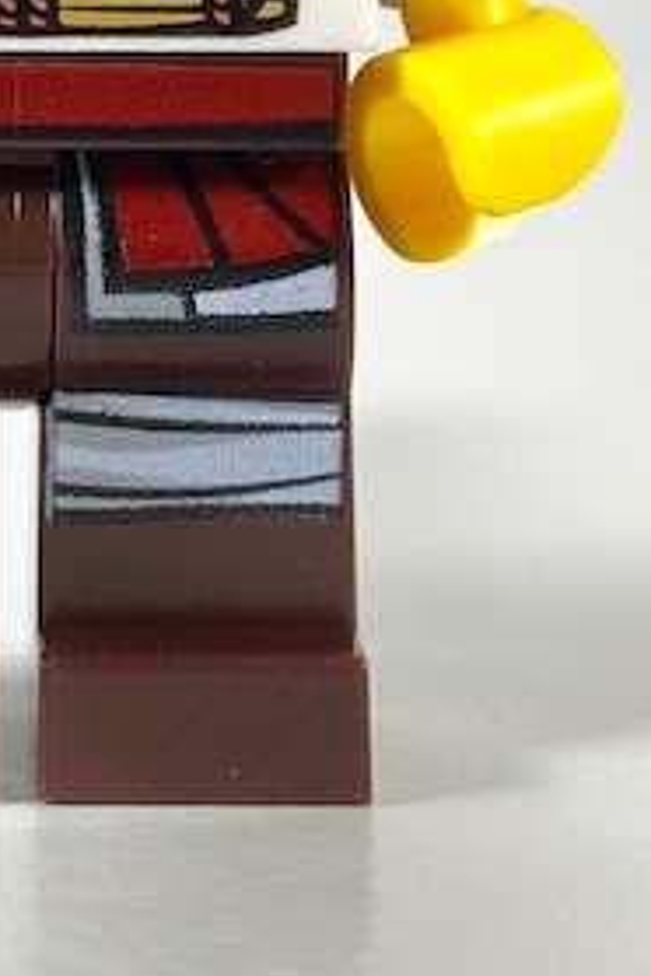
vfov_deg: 13.0
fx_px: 4204
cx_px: 32
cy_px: -87
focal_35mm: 155
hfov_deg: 8.8
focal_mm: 4.25
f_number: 1.8
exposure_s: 1/100
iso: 40
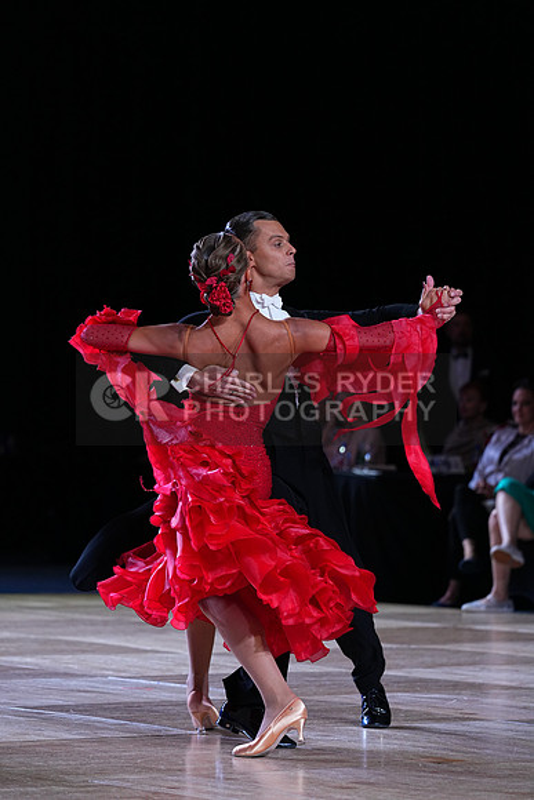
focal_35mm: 166
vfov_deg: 12.4
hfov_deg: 8.3
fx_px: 3691
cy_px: 400
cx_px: 267
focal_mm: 166
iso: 1250
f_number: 4
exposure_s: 1/500
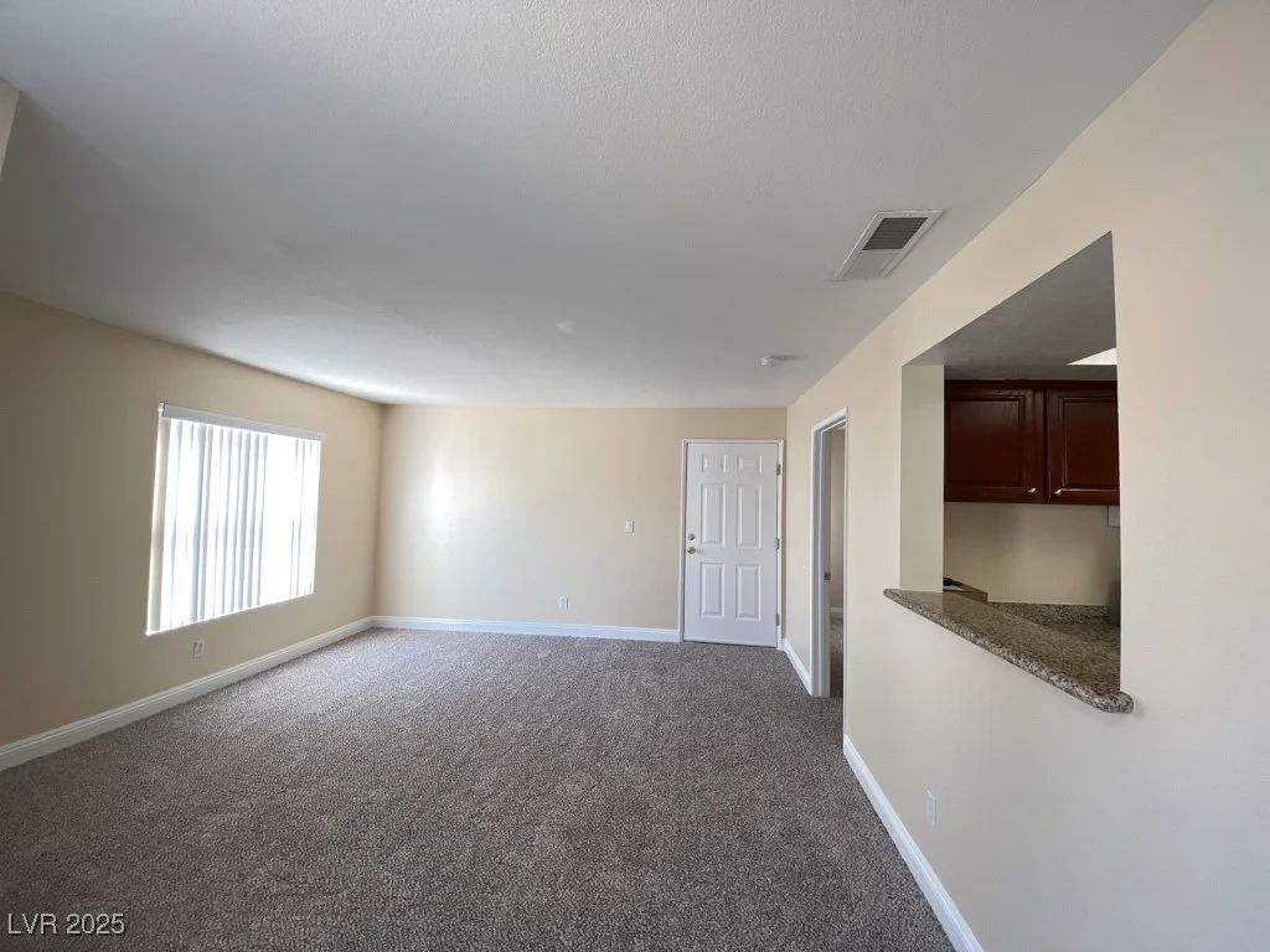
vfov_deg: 89.9
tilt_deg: +1.7
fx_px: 477
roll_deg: -1.4
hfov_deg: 106.2
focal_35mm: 13
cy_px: 476
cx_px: 635
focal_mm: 1.54
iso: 40
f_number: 2.4
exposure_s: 1/40
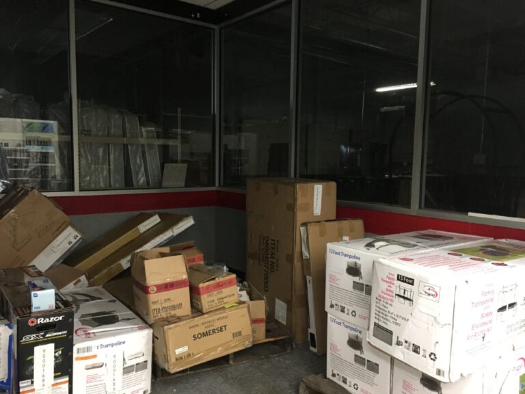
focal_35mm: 29
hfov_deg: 61.7
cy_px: 197
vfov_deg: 48.2
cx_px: 262
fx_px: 440
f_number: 2.2
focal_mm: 4.15
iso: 50
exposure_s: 1/4
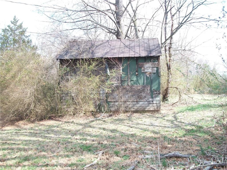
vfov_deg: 44.2
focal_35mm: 32
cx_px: 114
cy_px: 85
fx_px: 210
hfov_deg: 56.8
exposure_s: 1/250
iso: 80
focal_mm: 5.7
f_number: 2.9
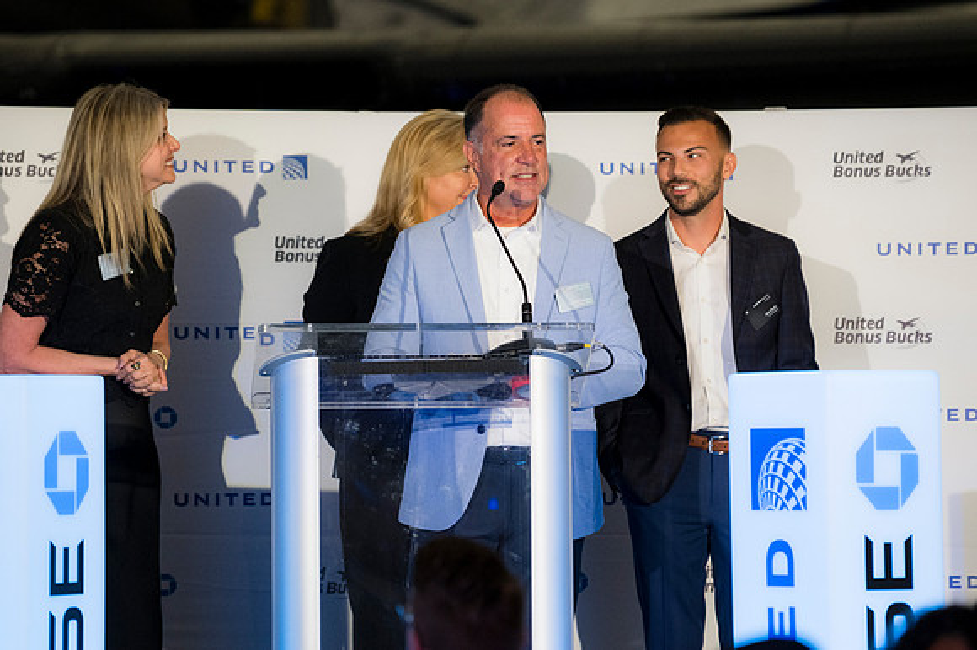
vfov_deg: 6.1
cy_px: 325
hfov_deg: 9.2
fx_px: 6103
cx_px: 488
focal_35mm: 225
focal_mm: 150
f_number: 2.8
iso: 900
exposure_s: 1/160
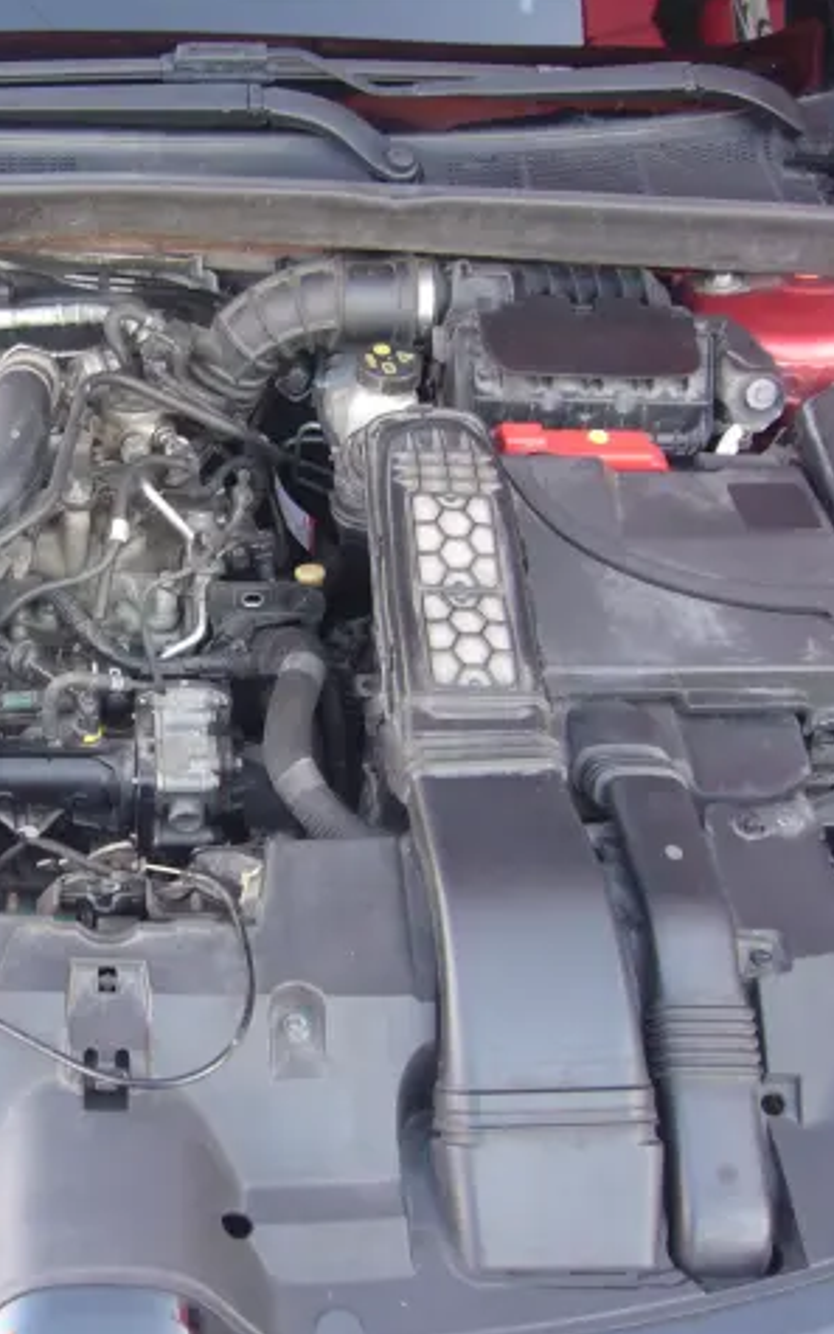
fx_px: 1454
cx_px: 98
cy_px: 668
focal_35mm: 40
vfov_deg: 49.3
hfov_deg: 30.7
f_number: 2.8
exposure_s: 1/15
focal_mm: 4.6
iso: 100
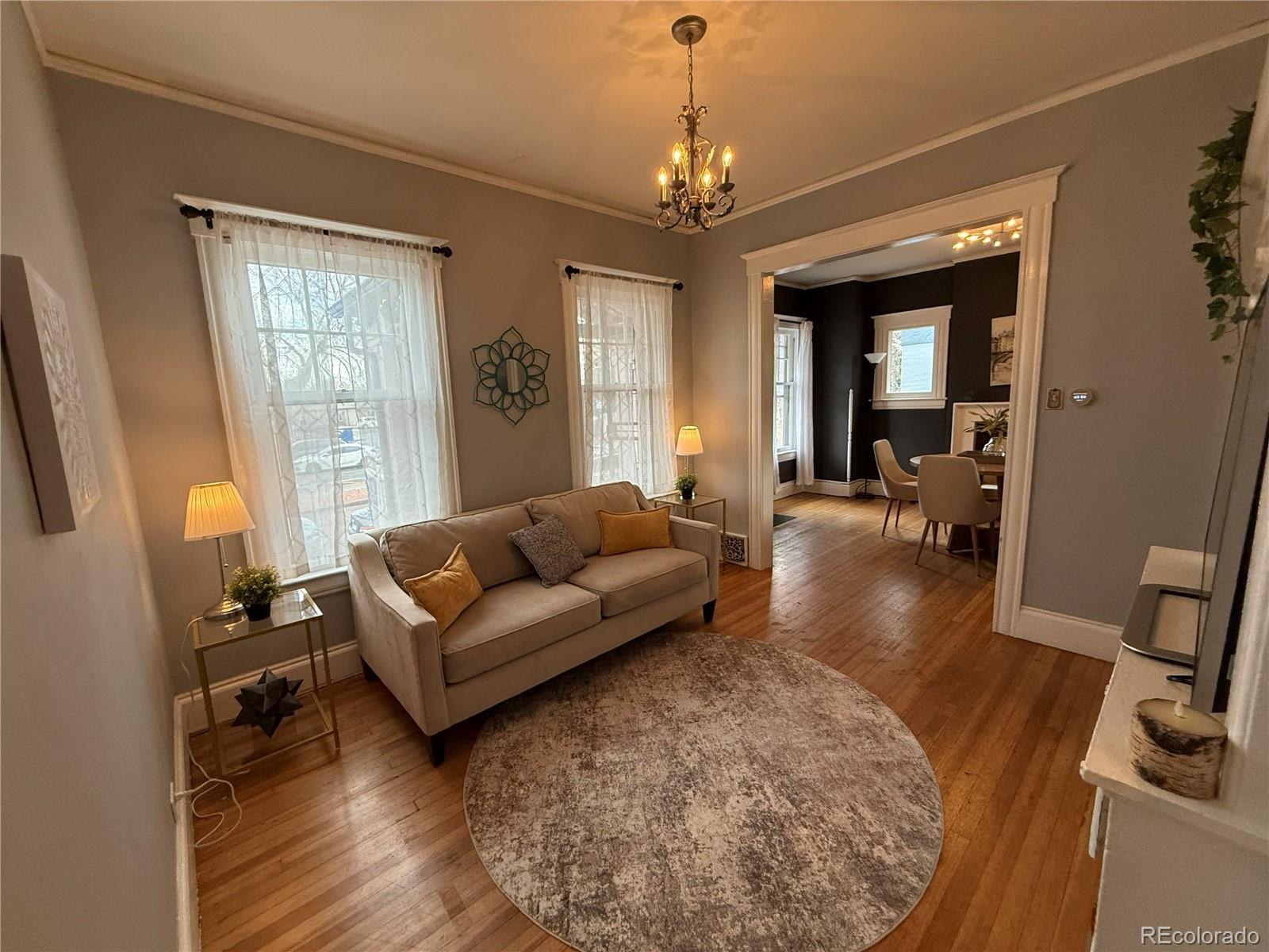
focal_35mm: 14
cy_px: 476
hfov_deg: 102.1
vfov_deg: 85.7
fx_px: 513
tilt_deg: -11.1
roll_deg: +1.7
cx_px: 634
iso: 250
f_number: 2.2
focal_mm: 2.22
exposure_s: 1/120
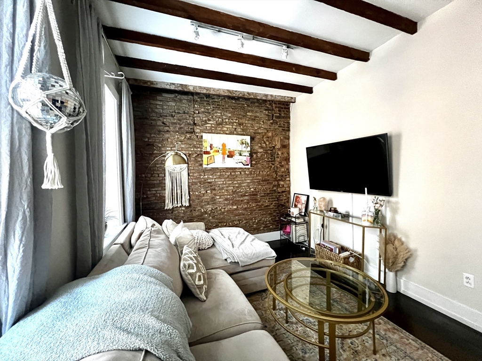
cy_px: 180
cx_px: 241
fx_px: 181
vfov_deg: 89.9
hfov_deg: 106.2
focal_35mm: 13
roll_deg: +1.7
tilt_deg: -1.2
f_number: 1.8
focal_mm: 1.57
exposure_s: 1/41
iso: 1000
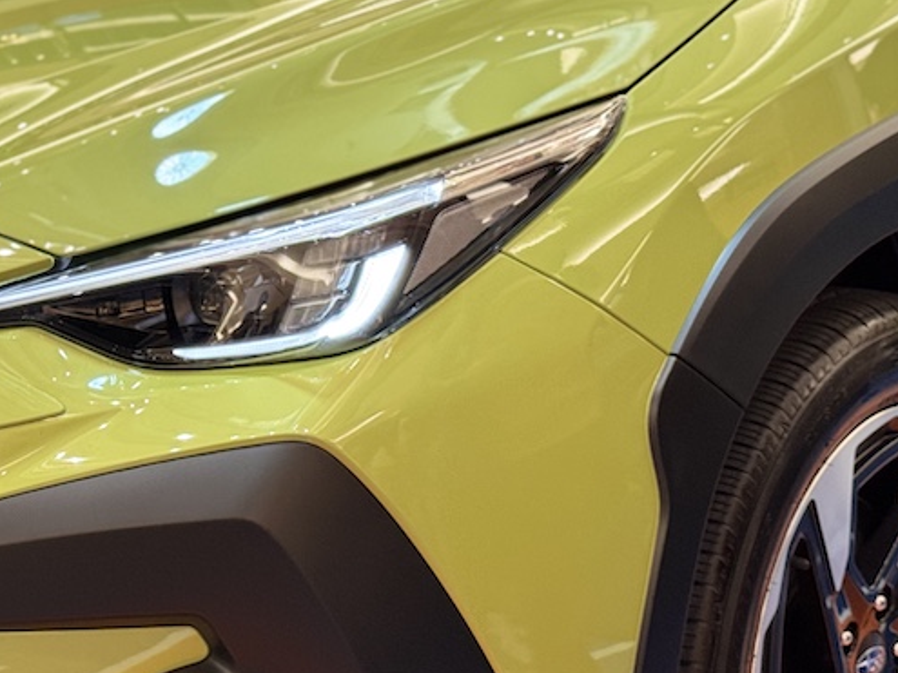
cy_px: 463
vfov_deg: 15.2
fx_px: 2516
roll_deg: +4.0
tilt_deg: -13.7
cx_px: 47
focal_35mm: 97
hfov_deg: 19.8
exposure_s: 1/50
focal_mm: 6.76
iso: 125
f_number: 1.78
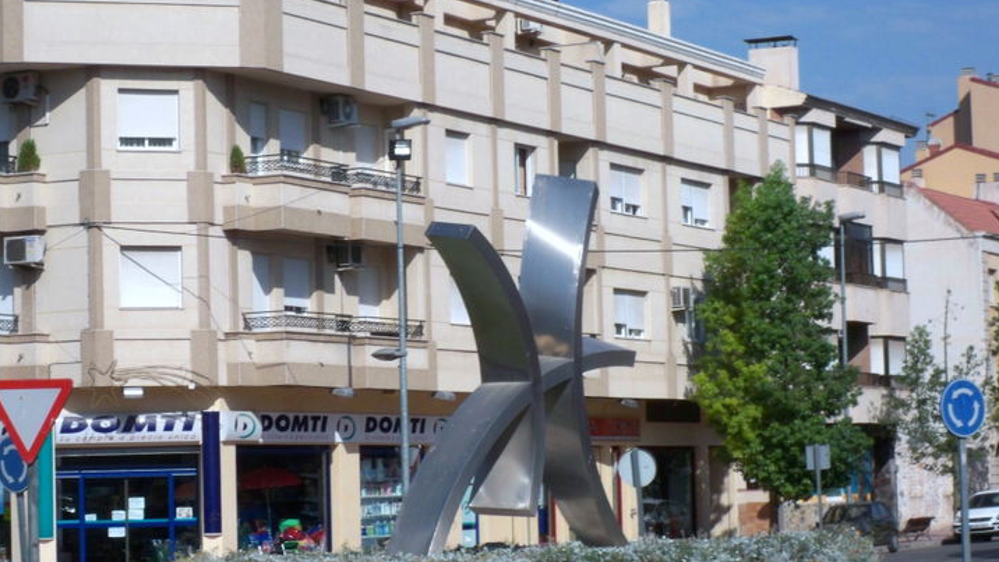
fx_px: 3047
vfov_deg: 10.5
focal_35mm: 115
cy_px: 271
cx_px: 498
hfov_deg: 18.6
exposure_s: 1/800
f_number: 8.7
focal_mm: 18.8
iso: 200
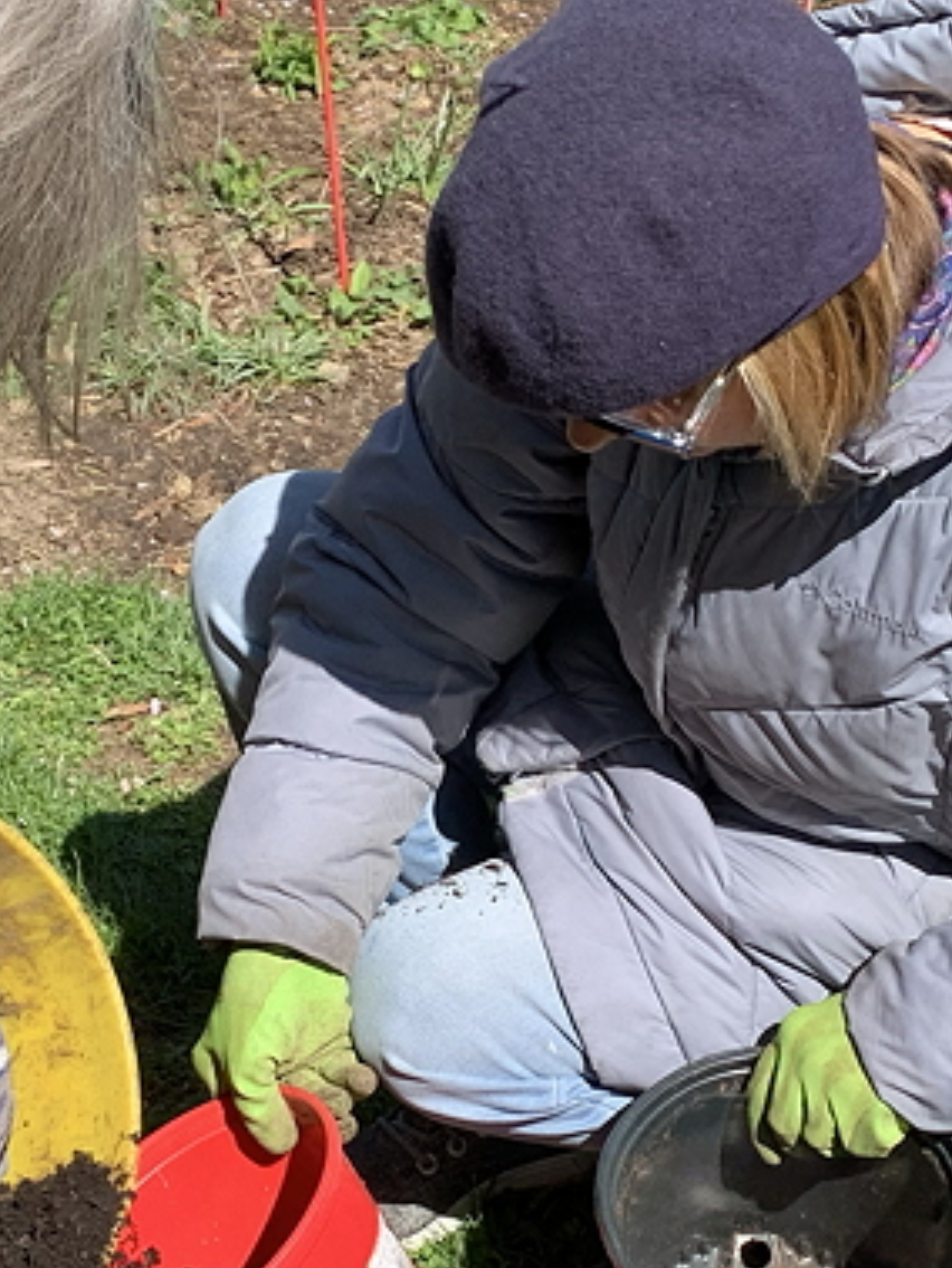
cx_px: 345
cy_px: 745
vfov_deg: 34.8
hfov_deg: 26.5
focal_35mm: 55
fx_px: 2015
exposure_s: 1/1368
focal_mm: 4.25
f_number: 1.8
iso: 25
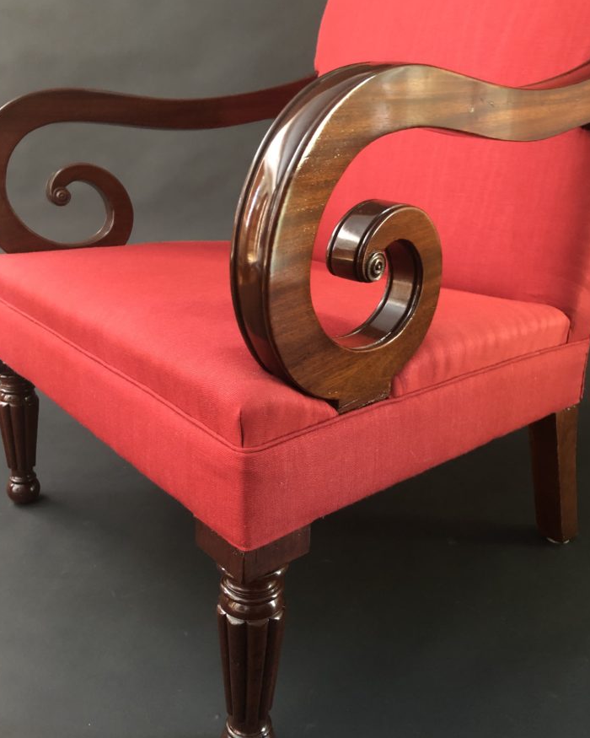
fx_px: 698
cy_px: 374
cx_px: 285
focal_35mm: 32
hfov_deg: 45.8
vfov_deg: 55.7
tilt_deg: -20.4
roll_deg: +0.1
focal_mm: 3.99
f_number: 1.8
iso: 125
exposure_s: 1/4
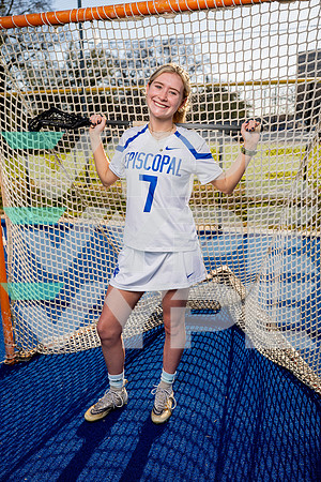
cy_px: 241
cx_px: 160
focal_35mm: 33
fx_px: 441
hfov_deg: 40.0
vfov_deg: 57.2
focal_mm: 33
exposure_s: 1/800
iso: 100
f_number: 4
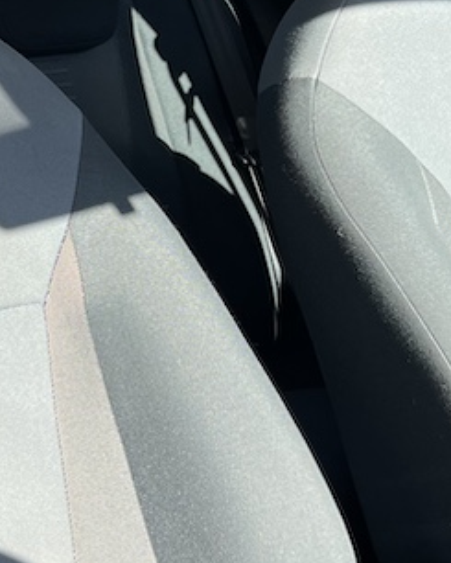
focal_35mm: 83
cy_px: 250
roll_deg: +2.2
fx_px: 1384
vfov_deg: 23.0
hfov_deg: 18.5
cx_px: 228
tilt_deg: -15.5
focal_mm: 5.7
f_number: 1.5
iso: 50
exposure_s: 1/733
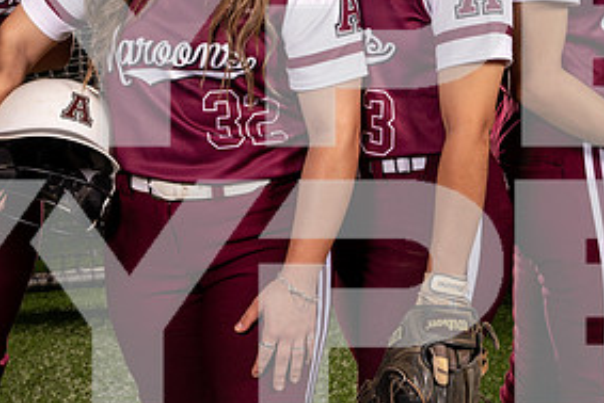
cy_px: 35
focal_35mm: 80
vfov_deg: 16.8
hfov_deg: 25.3
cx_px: 224
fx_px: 1343
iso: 100
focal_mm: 39
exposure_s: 1/125
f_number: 8
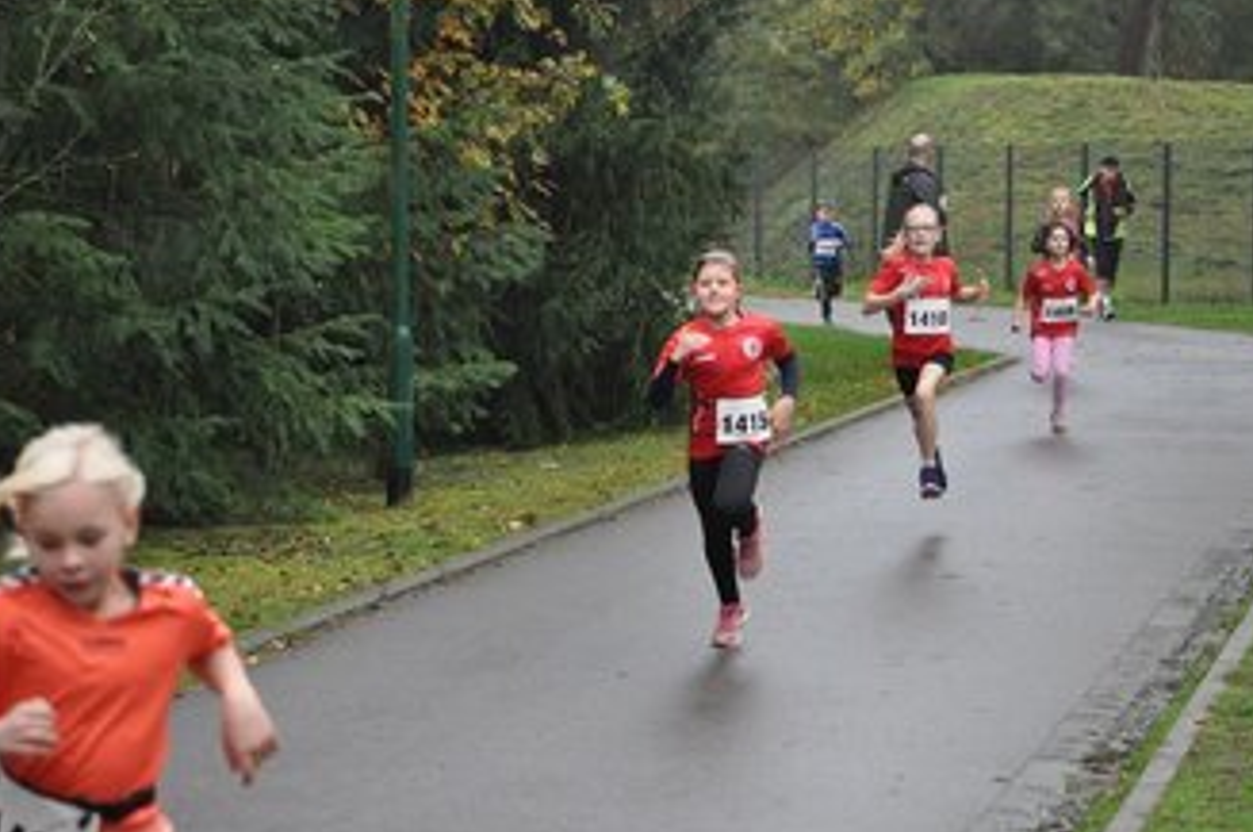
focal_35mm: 147
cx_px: 659
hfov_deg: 14.0
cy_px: 464
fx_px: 5109
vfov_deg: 9.3
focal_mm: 80
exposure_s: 1/500
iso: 1600
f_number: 4.5
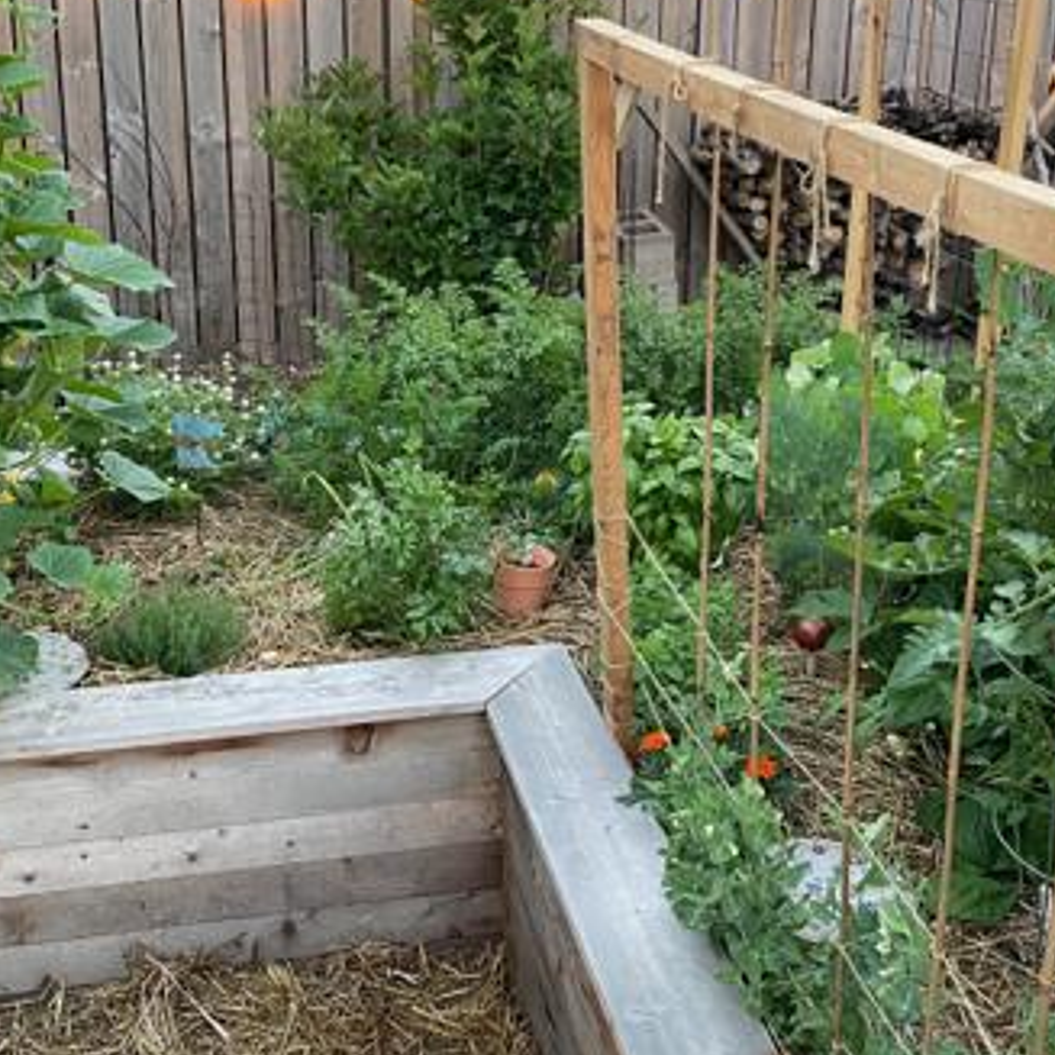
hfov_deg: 37.4
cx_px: 429
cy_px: 365
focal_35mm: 45
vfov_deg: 37.2
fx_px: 1552
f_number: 1.6
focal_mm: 4.2
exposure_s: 1/60
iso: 160
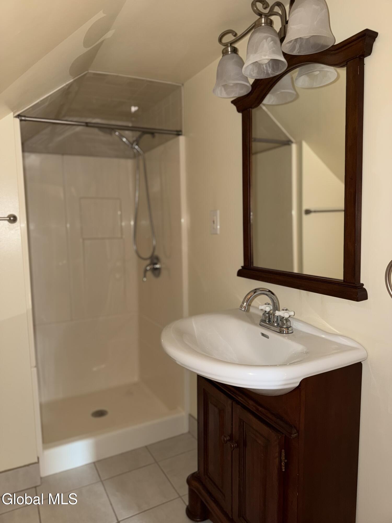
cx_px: 196
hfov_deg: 56.8
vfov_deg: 71.6
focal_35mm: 24
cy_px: 262
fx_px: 362
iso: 100
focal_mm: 6.76
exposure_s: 1/11
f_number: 1.78
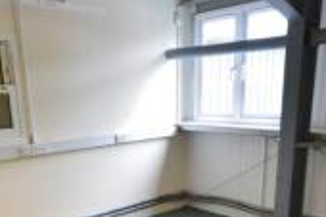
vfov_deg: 30.3
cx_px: 144
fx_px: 380
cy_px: 201
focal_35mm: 42
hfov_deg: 46.3
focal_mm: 10
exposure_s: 1/60
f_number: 7.1
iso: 800
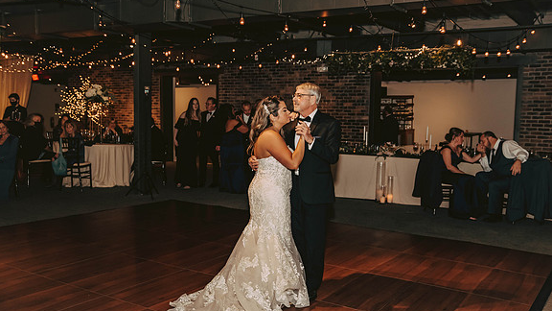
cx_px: 276
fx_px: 556
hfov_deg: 52.8
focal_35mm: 38
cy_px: 165
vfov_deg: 31.2
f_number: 4.5
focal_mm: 36
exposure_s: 1/125
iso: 1250
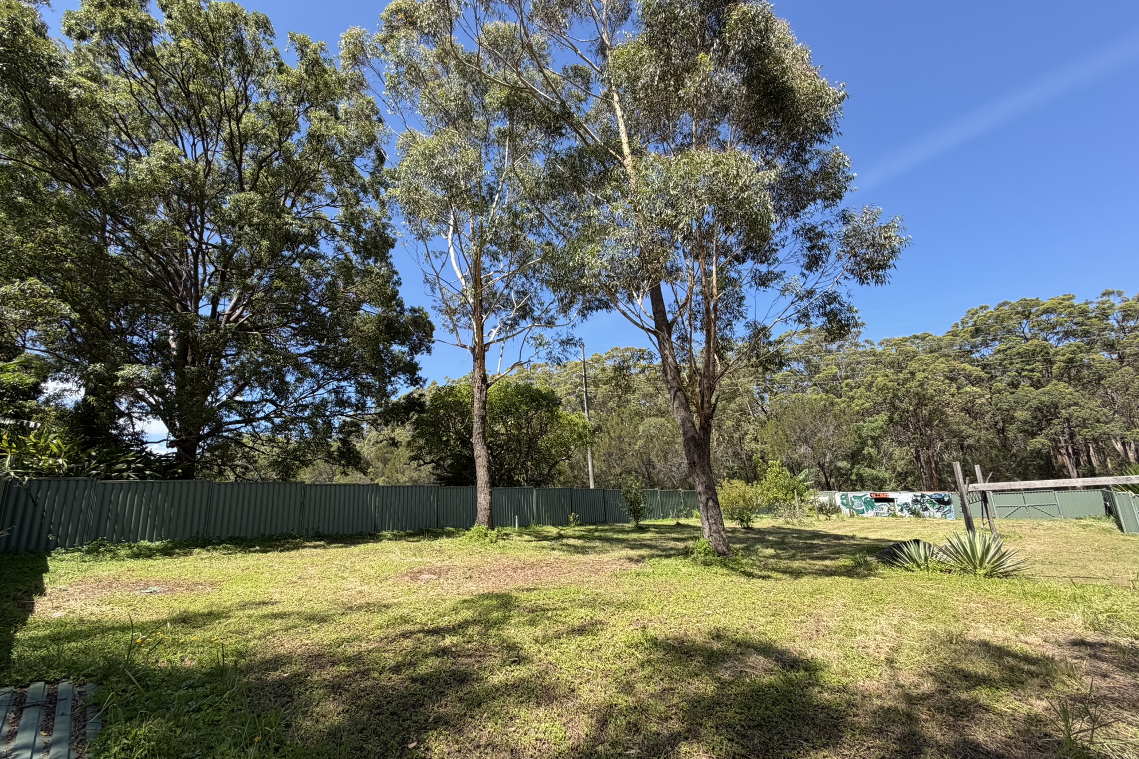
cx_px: 571
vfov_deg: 77.3
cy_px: 400
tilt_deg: +12.3
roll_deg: +3.9
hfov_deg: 100.4
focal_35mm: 15
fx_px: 475
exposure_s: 1/672
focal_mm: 2.22
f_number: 2.2
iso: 40
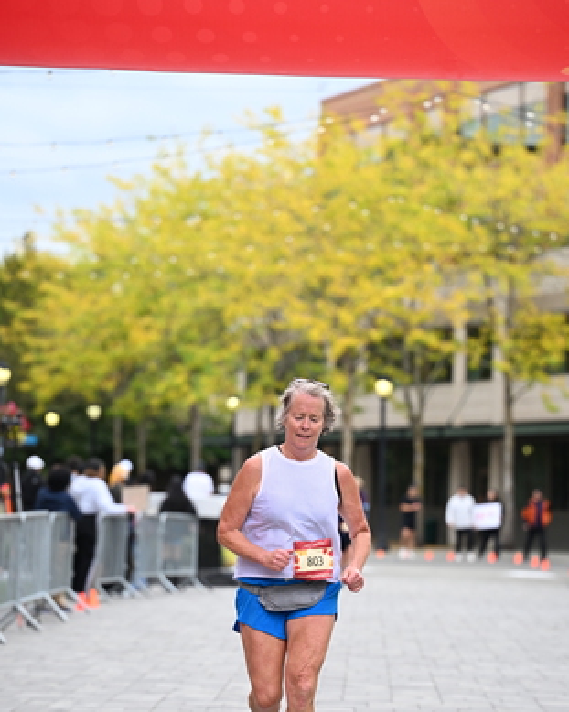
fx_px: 2906
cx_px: 299
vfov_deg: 13.9
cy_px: 454
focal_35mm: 138
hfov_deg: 11.2
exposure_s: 1/2500
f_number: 2.8
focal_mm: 104
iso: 640
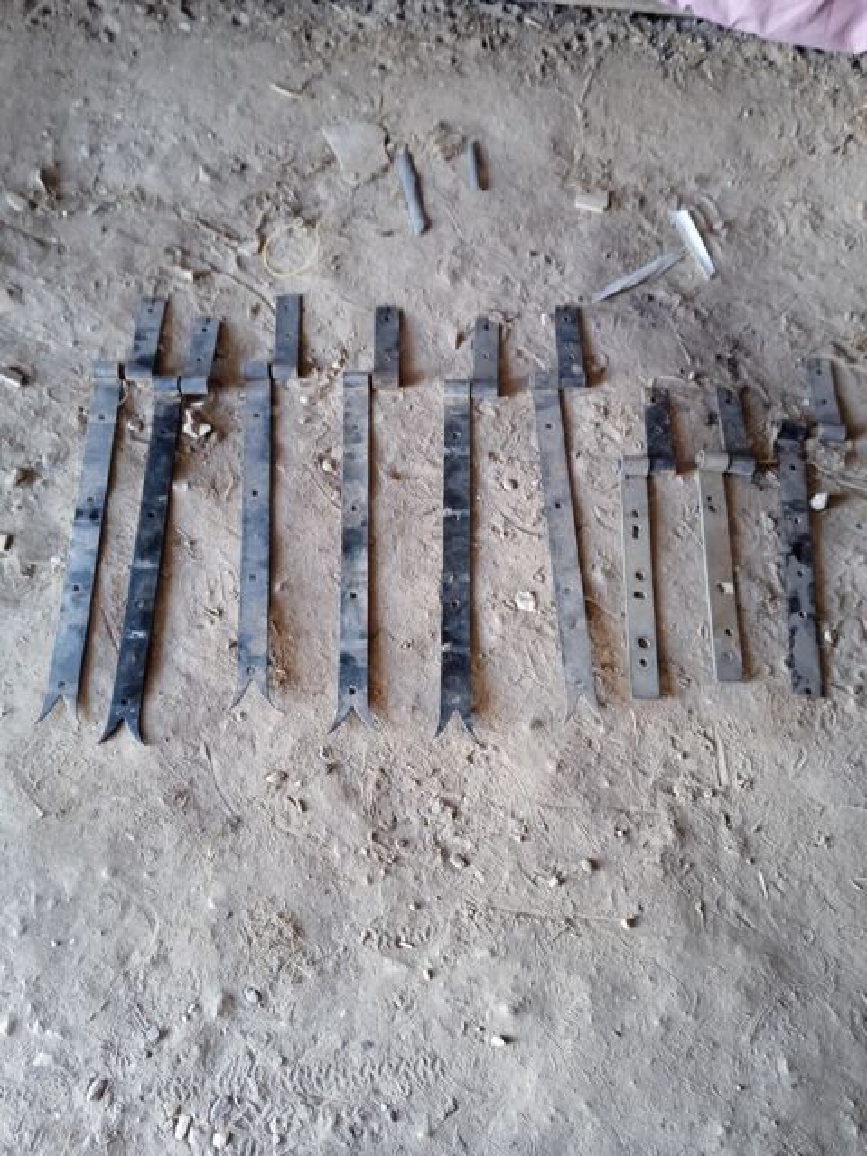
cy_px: 578
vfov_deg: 63.4
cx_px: 434
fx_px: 935
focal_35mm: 28
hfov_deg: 49.7
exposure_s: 1/20
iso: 453
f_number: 2.2
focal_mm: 3.43
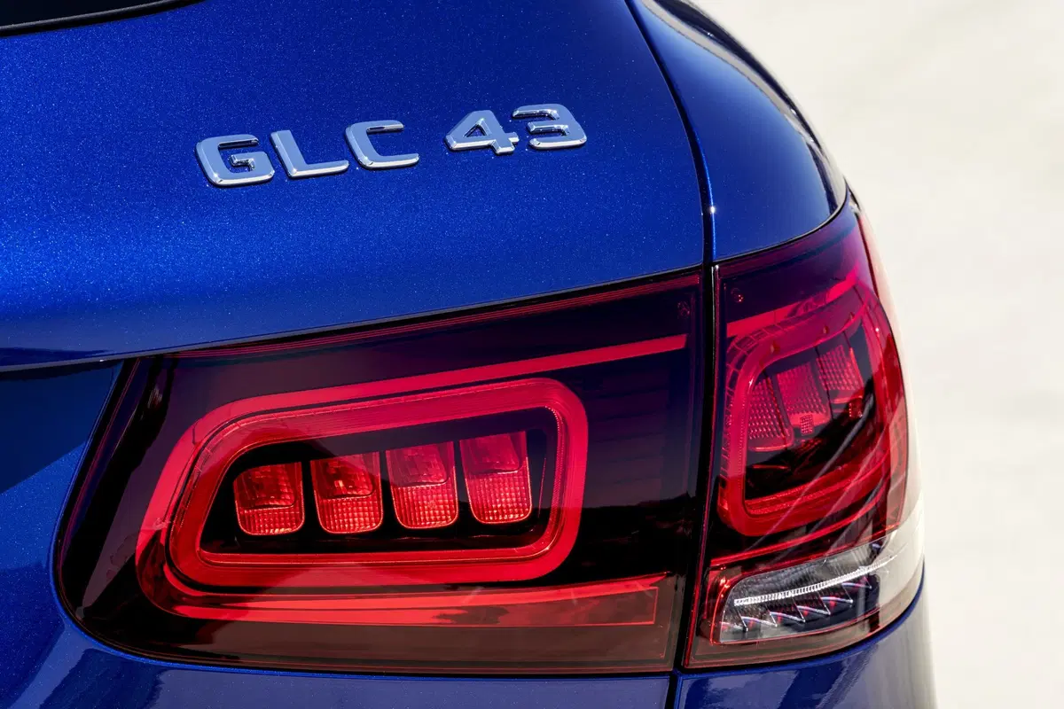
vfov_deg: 6.9
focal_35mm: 200
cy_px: 354
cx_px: 532
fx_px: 5911
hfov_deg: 10.3
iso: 100
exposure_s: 1/50
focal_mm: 200
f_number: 16
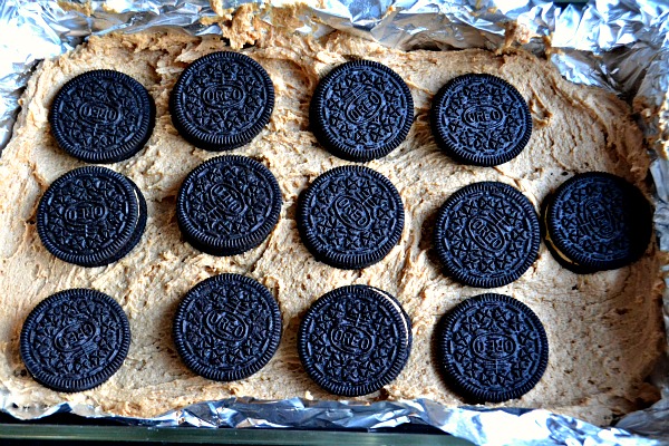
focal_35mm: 45
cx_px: 334
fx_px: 836
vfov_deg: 29.9
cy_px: 223
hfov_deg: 43.6
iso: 3200
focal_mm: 30
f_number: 4.5
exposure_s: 1/40
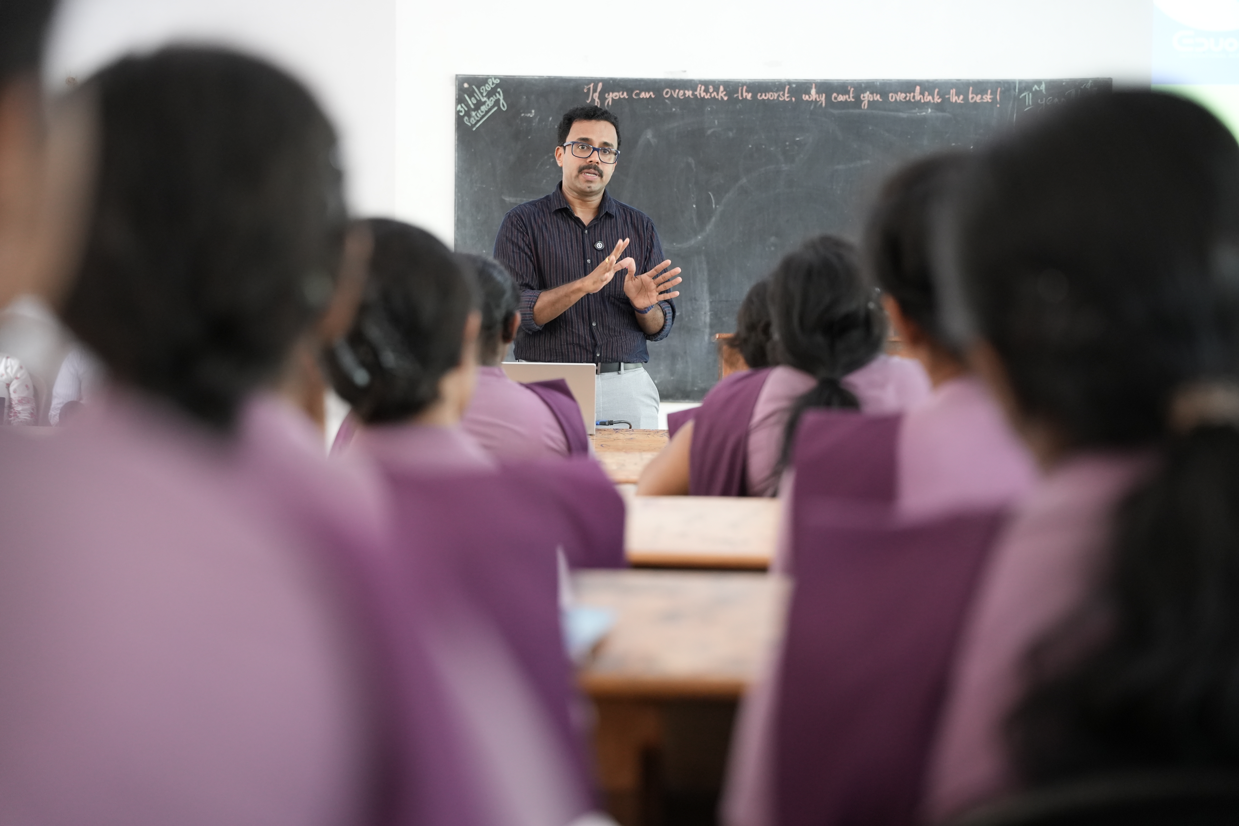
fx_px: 2409
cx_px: 620
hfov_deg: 28.8
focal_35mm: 70
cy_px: 413
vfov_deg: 19.5
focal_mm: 70
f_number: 2.8
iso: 2500
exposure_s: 1/100
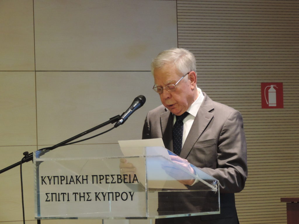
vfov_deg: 8.0
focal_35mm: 185
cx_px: 150
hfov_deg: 10.7
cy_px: 112
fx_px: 1598
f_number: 4.6
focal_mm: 33
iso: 800
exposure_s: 1/25
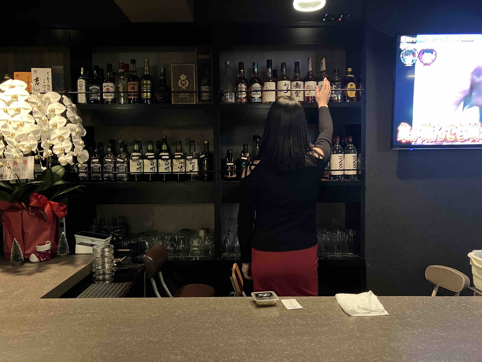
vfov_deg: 49.7
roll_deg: +0.3
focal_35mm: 28
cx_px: 241
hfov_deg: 63.4
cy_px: 181
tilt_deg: -3.2
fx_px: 390
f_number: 1.8
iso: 640
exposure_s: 1/15
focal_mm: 3.99
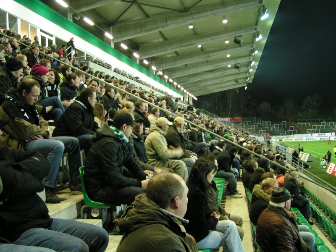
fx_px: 369
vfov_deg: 37.7
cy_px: 126
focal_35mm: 38
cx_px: 168
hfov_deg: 49.0
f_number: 2.8
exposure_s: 1/15
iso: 200
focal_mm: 5.8
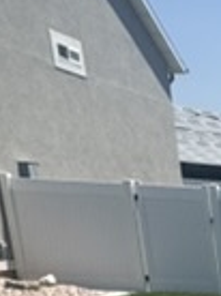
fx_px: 888
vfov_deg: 16.0
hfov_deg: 10.6
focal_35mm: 104
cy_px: 532
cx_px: 629
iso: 50
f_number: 2.2
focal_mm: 2.22
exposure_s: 1/2494
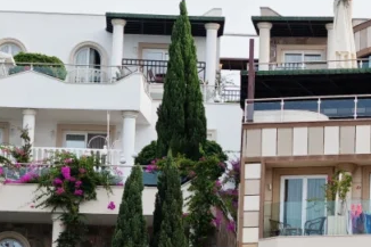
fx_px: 2750
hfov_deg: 7.7
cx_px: 316
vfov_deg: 5.1
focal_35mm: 267
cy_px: 71
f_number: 3.2
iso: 200
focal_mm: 85
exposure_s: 1/1000
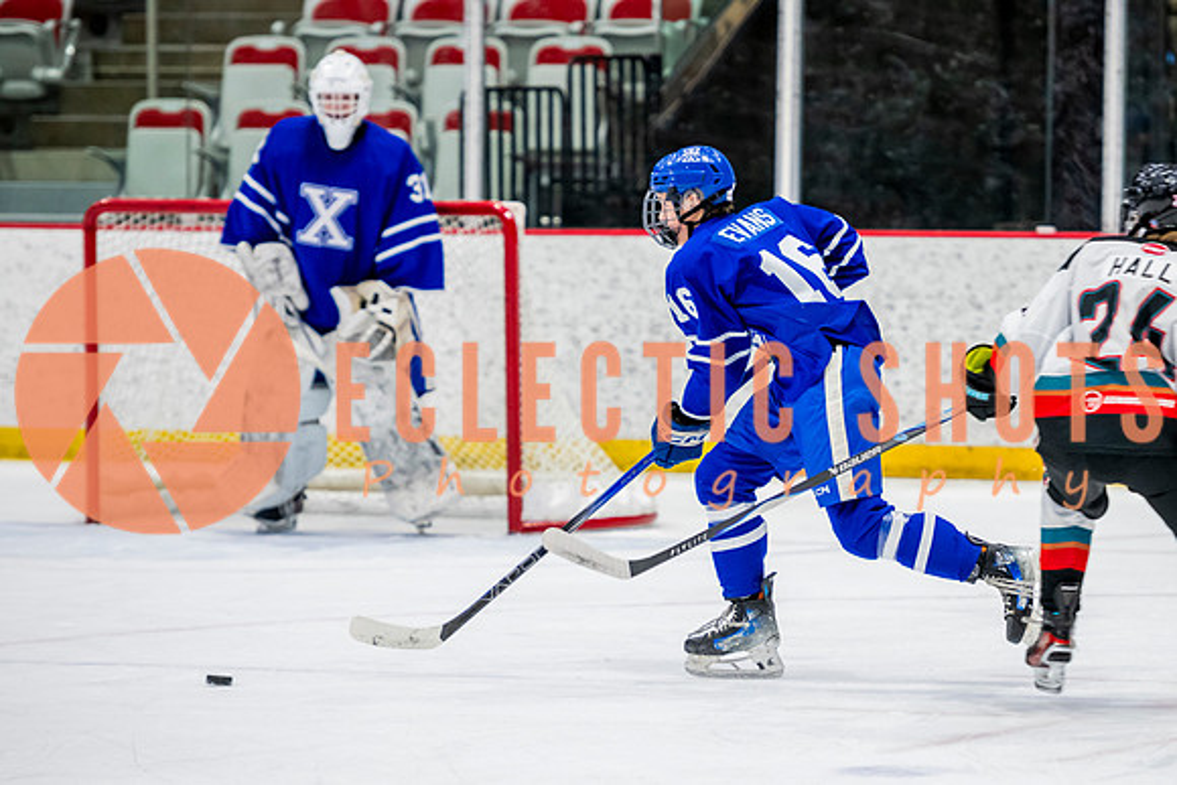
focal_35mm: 239
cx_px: 796
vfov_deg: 5.7
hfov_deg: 8.6
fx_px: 7819
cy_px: 501
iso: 1600
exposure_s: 1/800
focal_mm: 160
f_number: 3.2
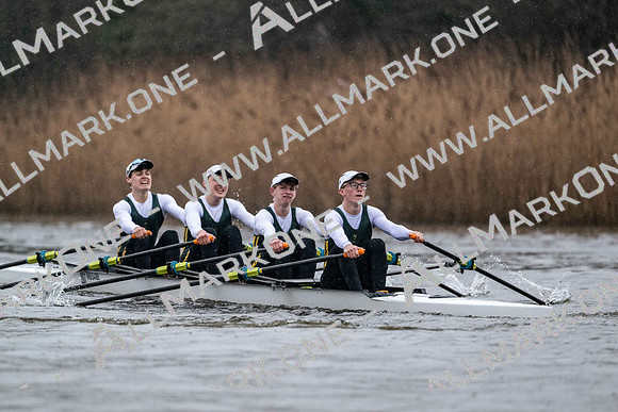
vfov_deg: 3.4
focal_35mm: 400
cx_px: 309
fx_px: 6868
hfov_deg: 5.2
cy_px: 206
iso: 4500
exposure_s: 1/1600
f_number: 4.5
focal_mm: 400
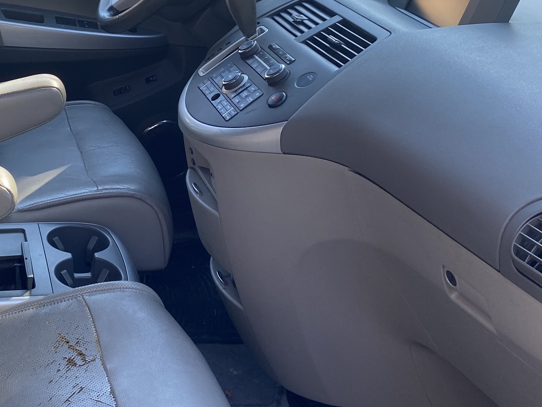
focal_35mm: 60
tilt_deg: -19.2
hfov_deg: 31.6
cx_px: 139
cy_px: 113
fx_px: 939
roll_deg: -2.8
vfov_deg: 24.2
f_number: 1.8
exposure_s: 1/122
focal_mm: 4.25
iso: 50
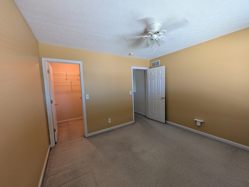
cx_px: 124
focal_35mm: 12
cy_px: 94
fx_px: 86
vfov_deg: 94.6
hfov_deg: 110.5
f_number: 1.7
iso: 218
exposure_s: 1/60
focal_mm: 2.02
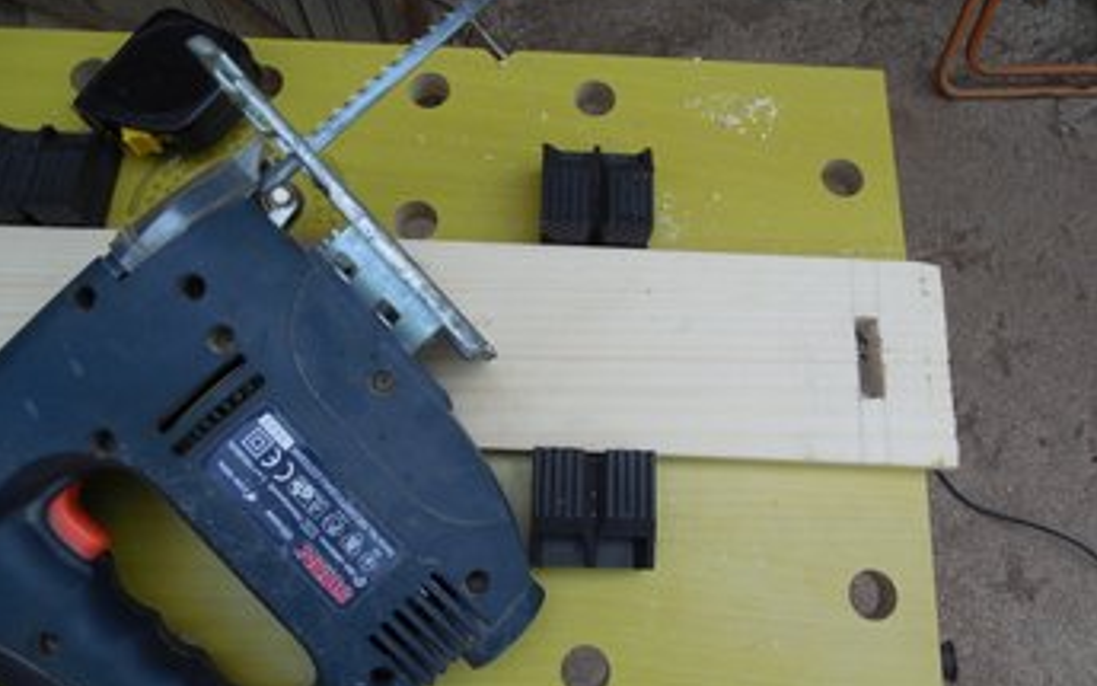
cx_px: 545
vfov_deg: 46.0
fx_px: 807
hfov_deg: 68.4
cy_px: 324
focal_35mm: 27
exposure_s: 1/400
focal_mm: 4.5
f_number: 3.3
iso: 125
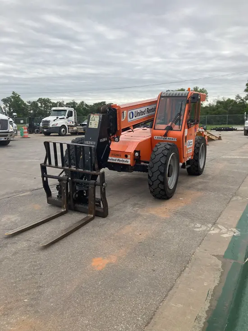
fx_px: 267
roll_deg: +0.8
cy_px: 166
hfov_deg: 49.8
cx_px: 124
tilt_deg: -10.4
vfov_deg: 63.4
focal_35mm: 28
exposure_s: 1/1156
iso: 32
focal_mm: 3.99
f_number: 1.8
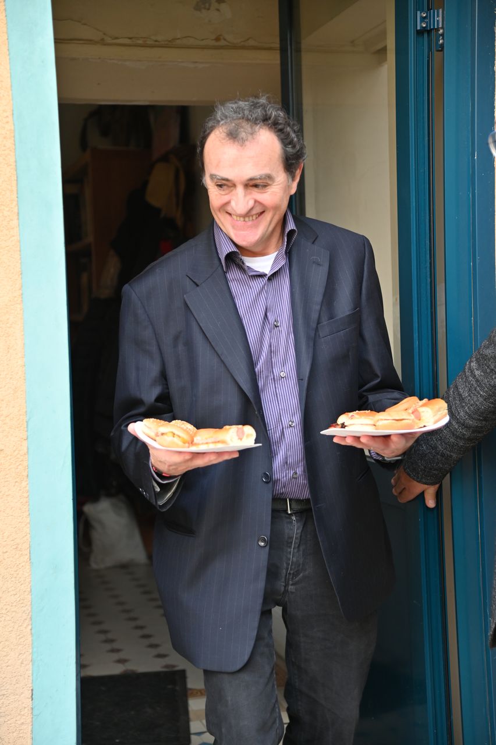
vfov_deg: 32.4
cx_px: 248
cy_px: 372
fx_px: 1283
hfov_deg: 21.9
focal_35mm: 62
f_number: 4
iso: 560
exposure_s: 1/125
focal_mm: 62
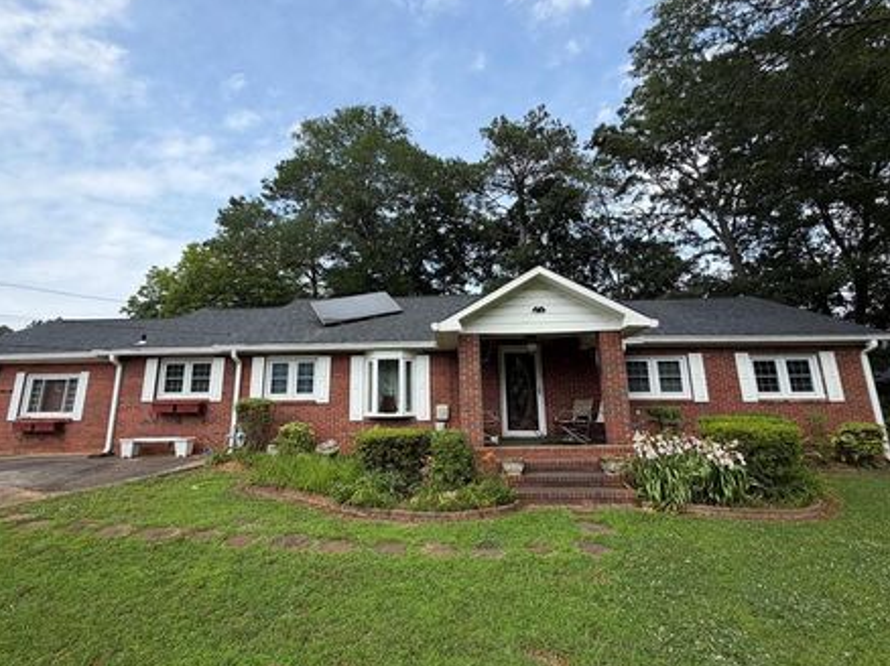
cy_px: 316
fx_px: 411
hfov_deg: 94.5
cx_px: 427
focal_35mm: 16
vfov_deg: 78.0
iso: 32
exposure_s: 1/770
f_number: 2.2
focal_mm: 2.22
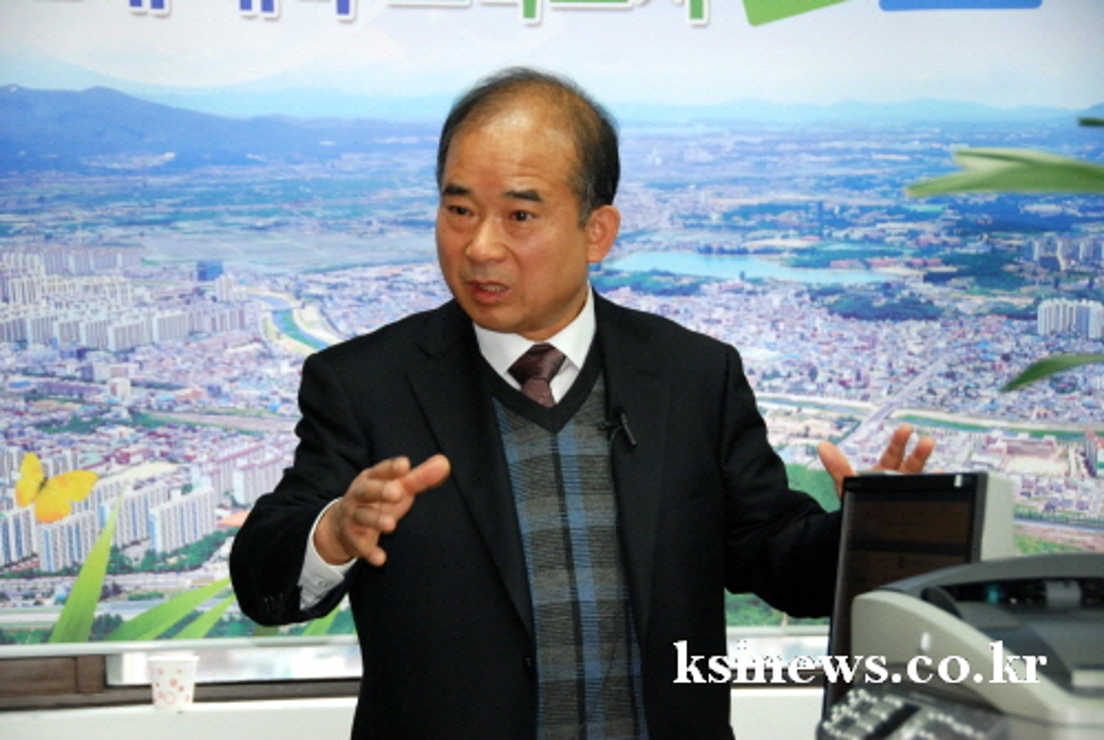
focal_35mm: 90
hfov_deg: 22.6
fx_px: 2764
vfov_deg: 15.2
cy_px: 370
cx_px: 552
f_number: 5
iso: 800
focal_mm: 60
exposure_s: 1/60
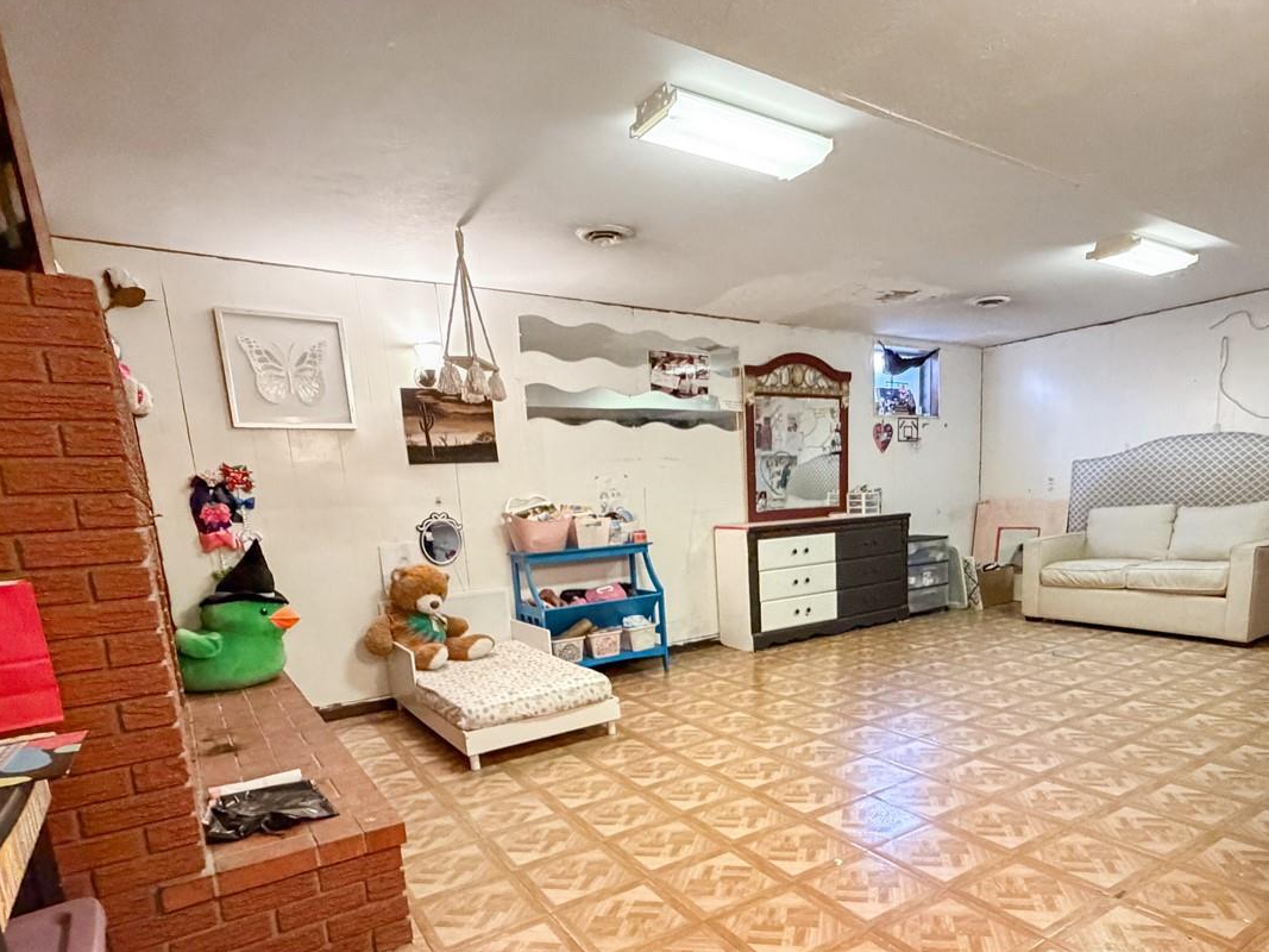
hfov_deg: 78.4
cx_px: 739
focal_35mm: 21
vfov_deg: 61.7
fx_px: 770
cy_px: 641
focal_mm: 2.22
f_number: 2.2
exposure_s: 1/60
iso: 1250
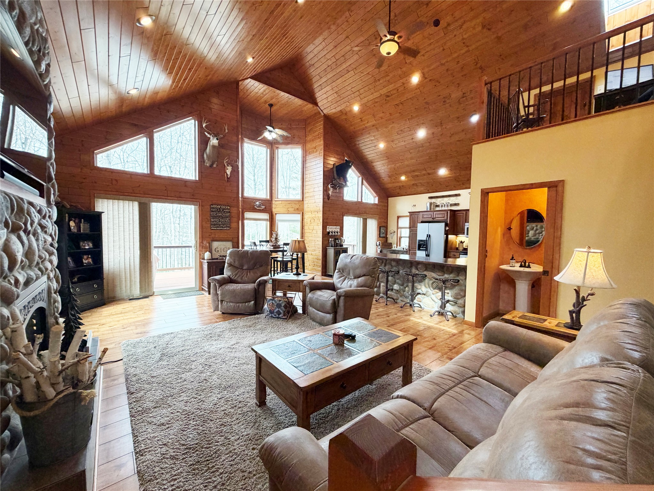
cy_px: 246
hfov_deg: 102.1
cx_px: 327
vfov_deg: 85.7
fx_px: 265
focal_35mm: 14
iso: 320
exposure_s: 1/120
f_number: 2.2
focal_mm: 2.22
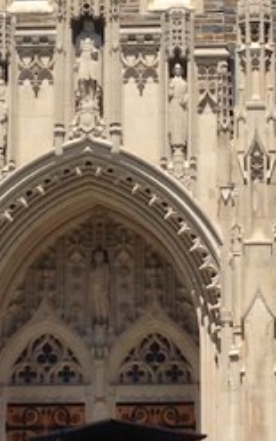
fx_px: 1865
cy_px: 203
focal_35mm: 155
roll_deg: +0.8
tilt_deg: +11.3
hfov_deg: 8.5
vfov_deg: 13.5
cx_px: 190
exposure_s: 1/1695
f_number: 2.4
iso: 50
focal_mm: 4.12
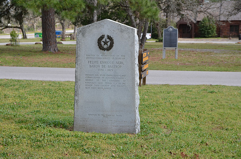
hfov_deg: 27.0
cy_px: 80
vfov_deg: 18.1
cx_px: 120
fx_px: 501
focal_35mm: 75
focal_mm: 50
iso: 200
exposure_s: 1/160
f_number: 5.6
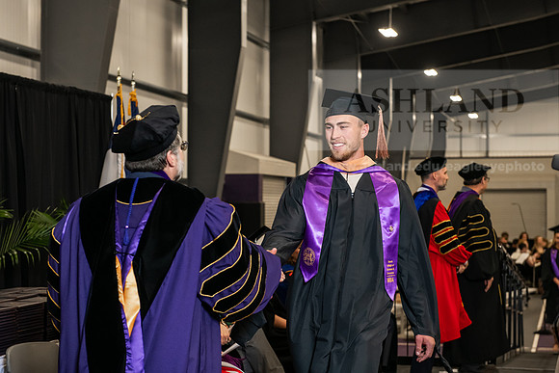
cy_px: 186
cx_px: 280
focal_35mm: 70
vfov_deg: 19.5
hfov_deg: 28.8
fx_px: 1087
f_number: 5
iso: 2000
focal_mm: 70
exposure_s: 1/200
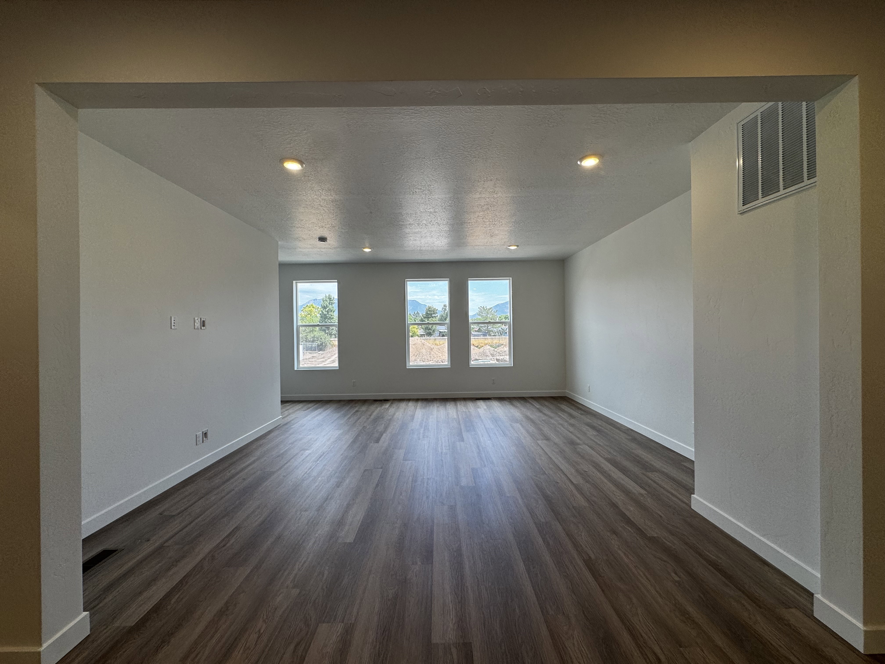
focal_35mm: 14
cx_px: 442
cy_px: 332
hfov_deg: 102.1
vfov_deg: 85.7
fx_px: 358
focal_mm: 2.22
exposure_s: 1/200
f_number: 2.2
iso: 40
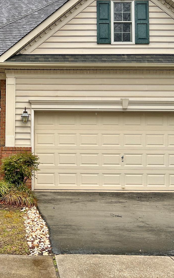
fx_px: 387
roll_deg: -0.1
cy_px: 102
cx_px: 26
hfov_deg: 24.8
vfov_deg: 39.3
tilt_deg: +5.0
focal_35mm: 51
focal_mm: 5.7
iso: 50
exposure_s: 1/526
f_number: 1.5
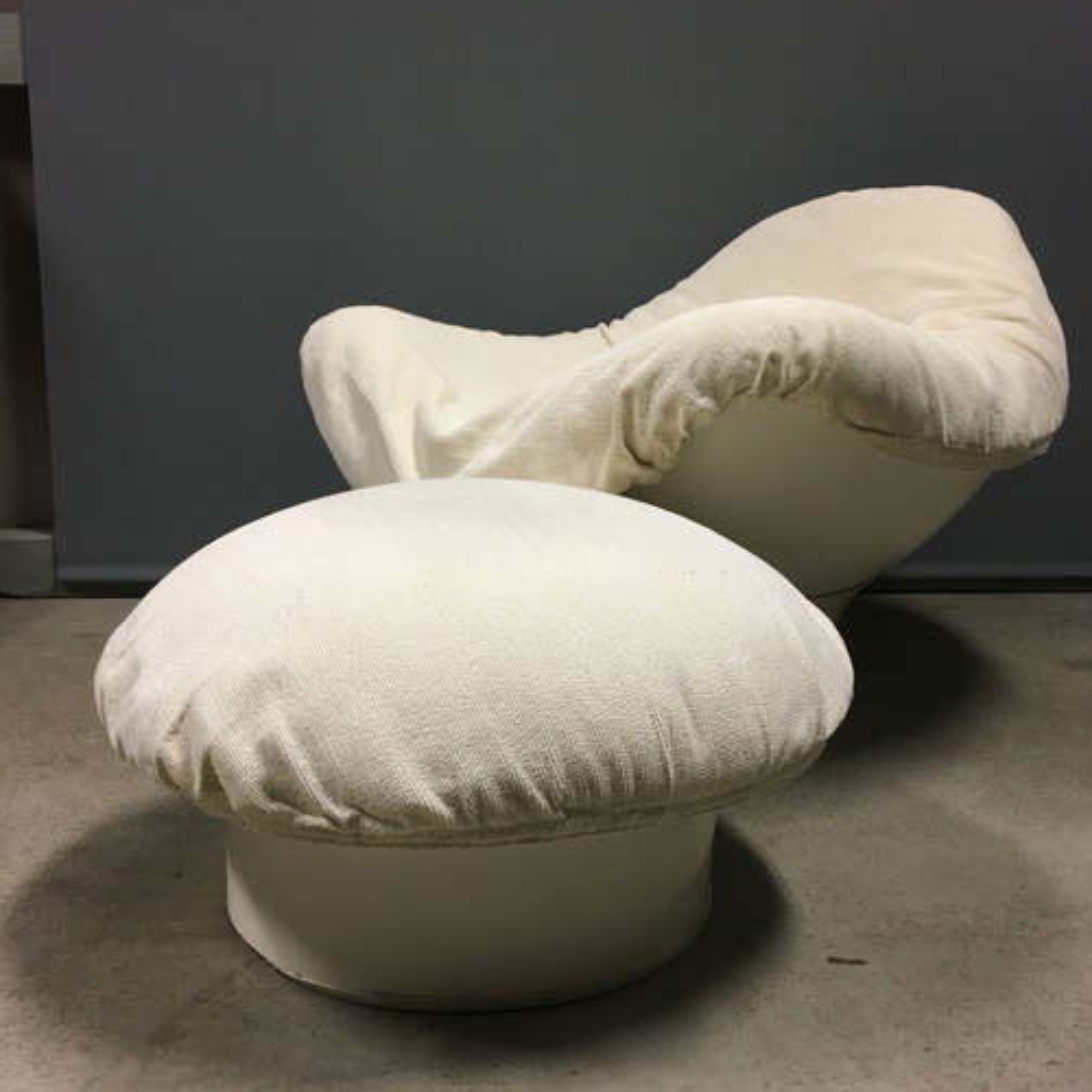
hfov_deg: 47.2
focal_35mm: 35
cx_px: 557
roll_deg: -1.1
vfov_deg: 47.2
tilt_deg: -11.7
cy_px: 547
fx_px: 1249
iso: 125
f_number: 2.2
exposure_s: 1/33
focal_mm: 4.15
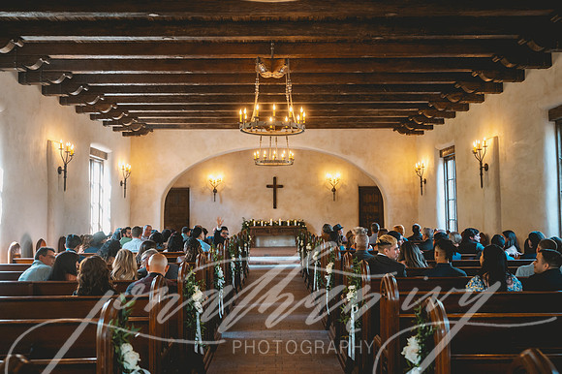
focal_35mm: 30
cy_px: 187
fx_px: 468
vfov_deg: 43.6
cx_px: 281
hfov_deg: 62.0
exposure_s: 1/320
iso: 2000
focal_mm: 30
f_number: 2.8
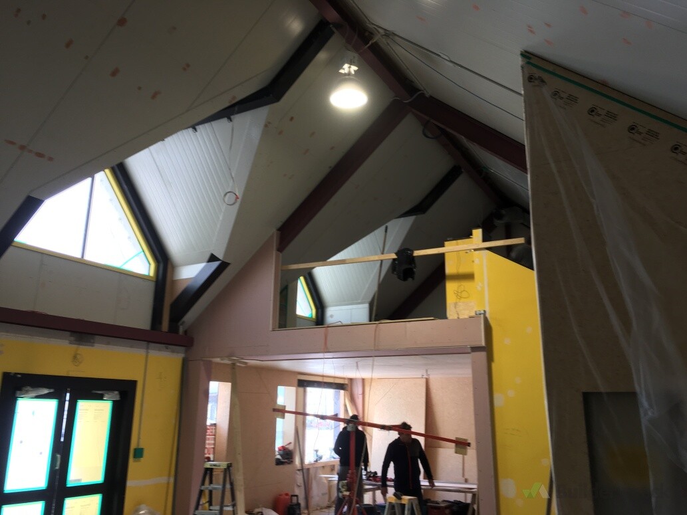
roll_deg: -0.4
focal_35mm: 29
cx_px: 344
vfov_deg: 48.2
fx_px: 576
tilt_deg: +12.8
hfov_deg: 61.7
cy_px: 258
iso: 32
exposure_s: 1/40
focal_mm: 4.15
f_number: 2.2
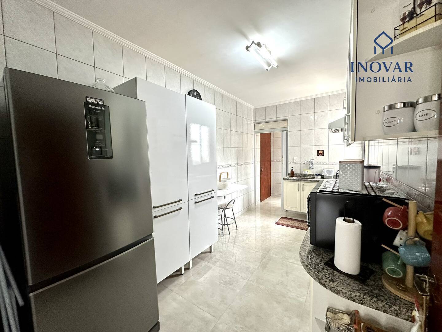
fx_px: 179
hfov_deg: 102.1
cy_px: 166
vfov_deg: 85.7
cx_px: 221
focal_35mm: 14
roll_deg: +1.0
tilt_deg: -4.5
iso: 200
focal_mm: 2.22
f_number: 2.2
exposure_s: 1/120
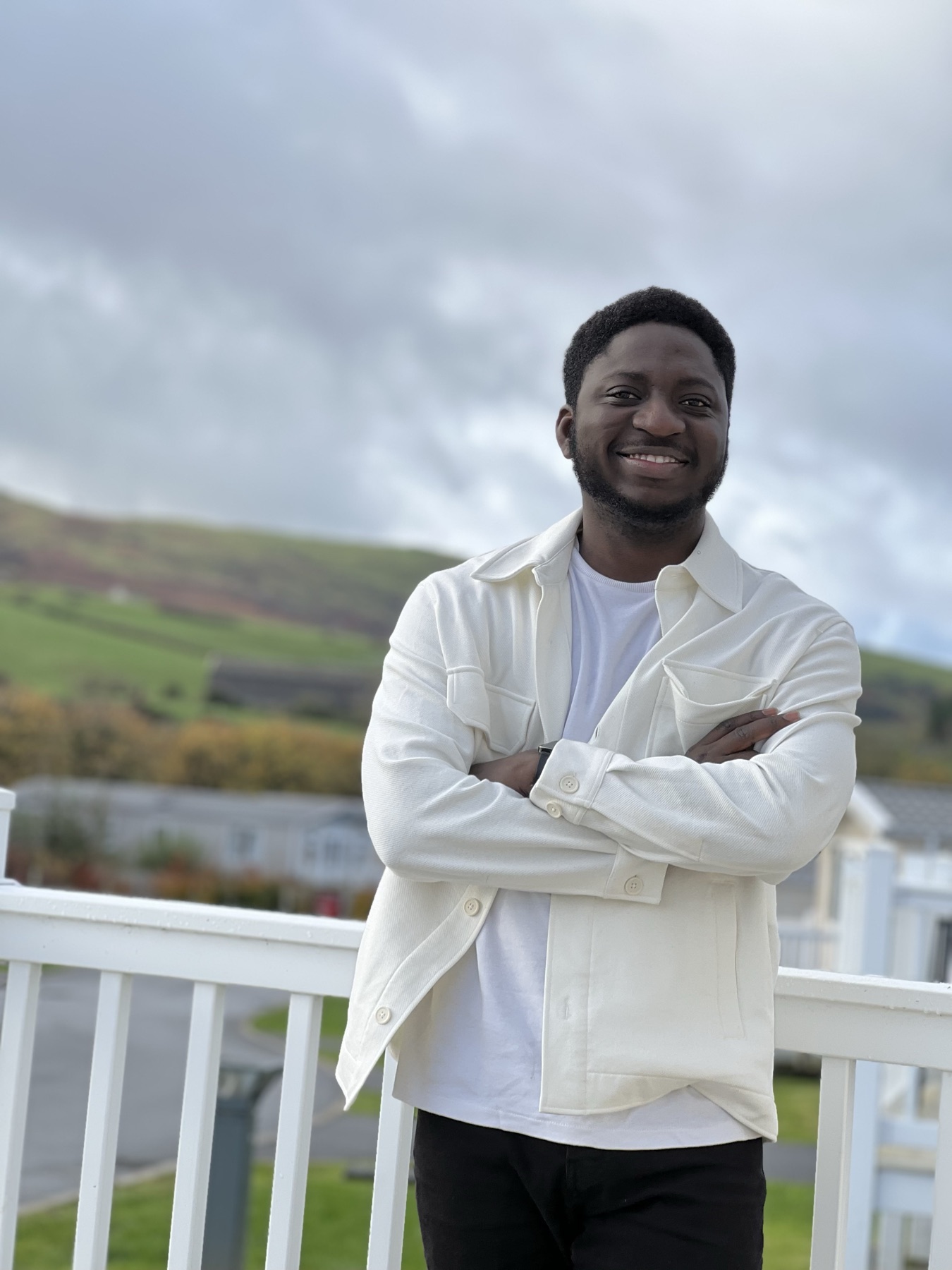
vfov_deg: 25.3
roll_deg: -5.2
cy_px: 635
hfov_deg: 19.1
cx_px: 476
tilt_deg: +4.4
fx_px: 2824
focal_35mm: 77
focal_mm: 9
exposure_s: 1/168
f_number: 2.8
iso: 25
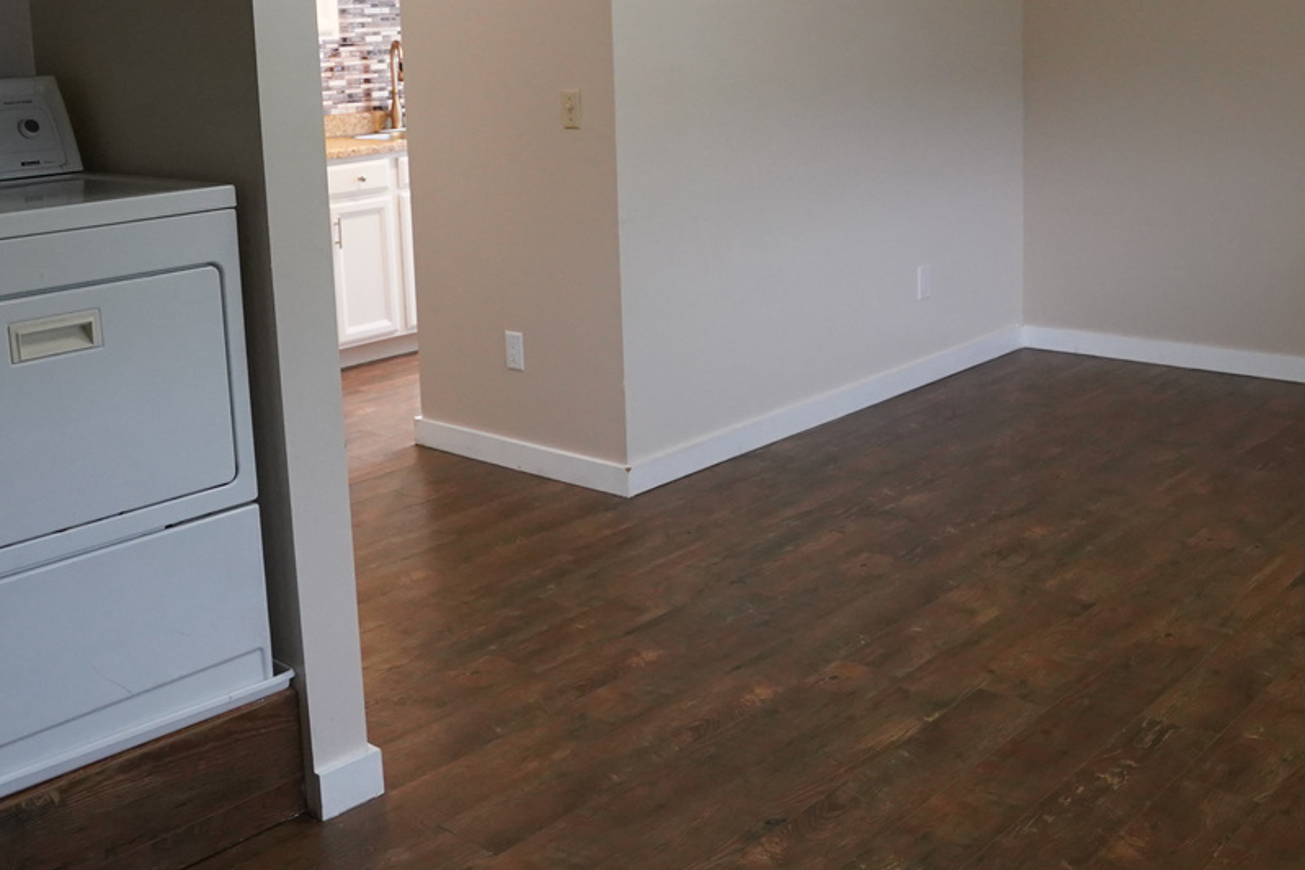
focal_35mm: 41
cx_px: 699
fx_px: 1486
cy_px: 228
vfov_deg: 32.1
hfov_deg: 47.4
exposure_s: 1/160
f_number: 4
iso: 3200
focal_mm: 16
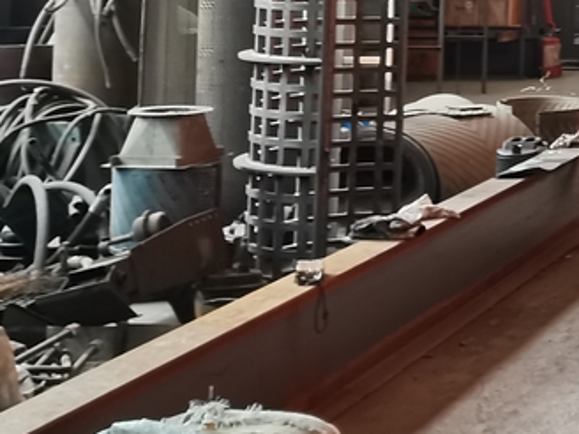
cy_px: -143
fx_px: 1589
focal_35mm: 95
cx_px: 1043
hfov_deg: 17.0
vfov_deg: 14.8
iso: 200
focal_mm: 5.58
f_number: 1.8
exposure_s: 1/100
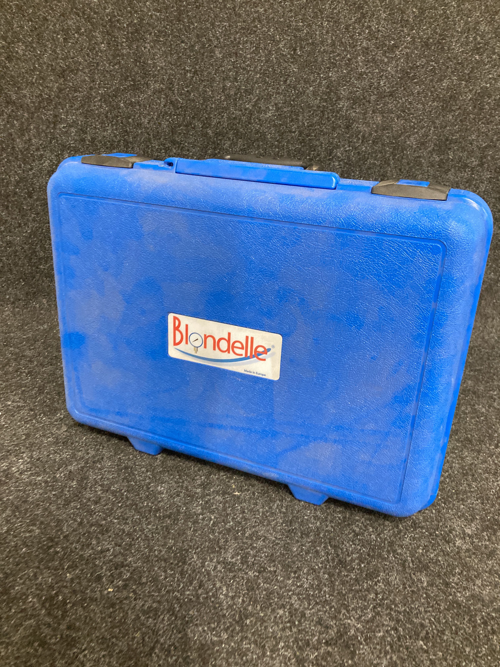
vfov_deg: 63.4
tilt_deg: -21.8
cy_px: 334
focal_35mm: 28
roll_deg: -3.4
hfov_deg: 49.7
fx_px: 539
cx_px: 250
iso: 400
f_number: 1.8
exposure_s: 1/37
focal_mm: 3.99
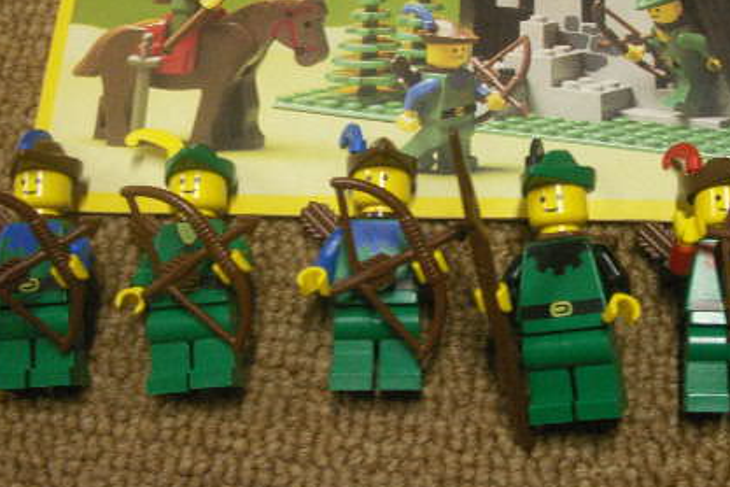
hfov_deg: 33.6
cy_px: 121
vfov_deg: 22.8
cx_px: 488
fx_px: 1196
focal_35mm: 59
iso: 160
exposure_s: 1/8
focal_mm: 7.7
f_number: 3.5
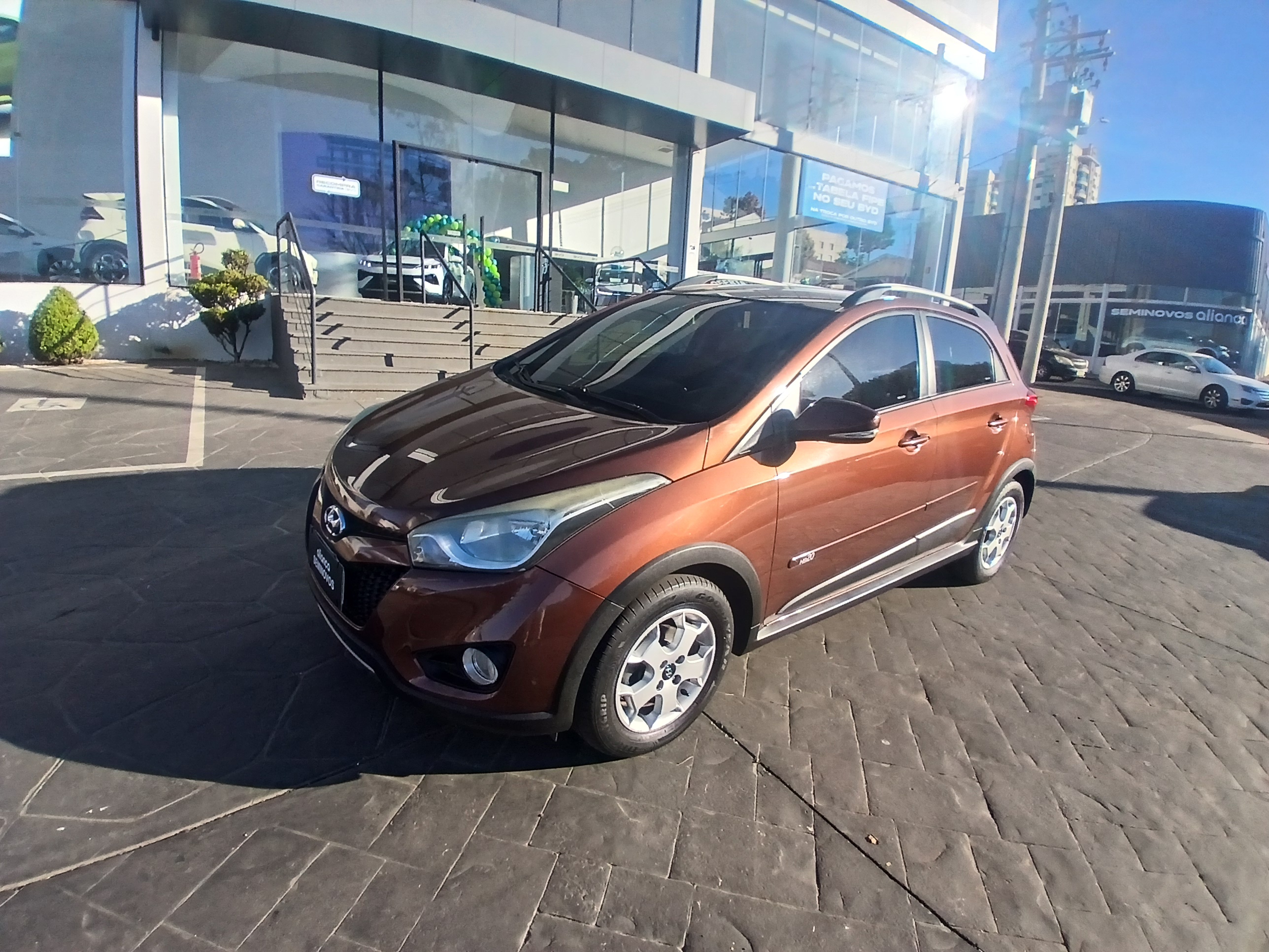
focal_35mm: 17
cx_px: 634
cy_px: 476
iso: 50
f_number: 2.2
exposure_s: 1/769
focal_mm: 1.4
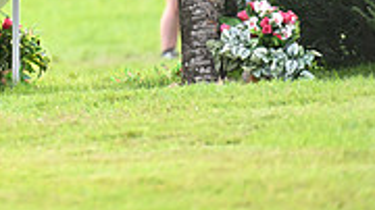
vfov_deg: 0.9
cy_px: -161
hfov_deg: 1.7
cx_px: -185
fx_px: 12720
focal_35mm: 1280
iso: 1600
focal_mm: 380
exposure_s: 1/1600
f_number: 5
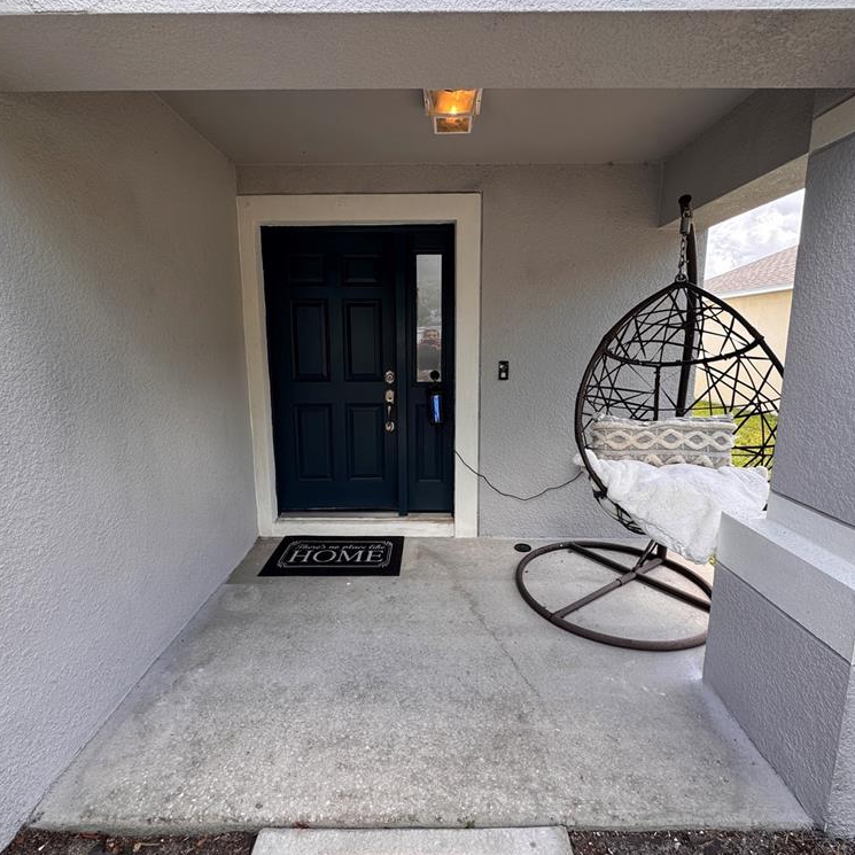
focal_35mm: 17
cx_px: 428
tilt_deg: -8.3
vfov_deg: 84.0
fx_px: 475
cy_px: 418
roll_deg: +0.6
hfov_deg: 84.0
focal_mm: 2.22
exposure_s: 1/163
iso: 40
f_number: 2.2
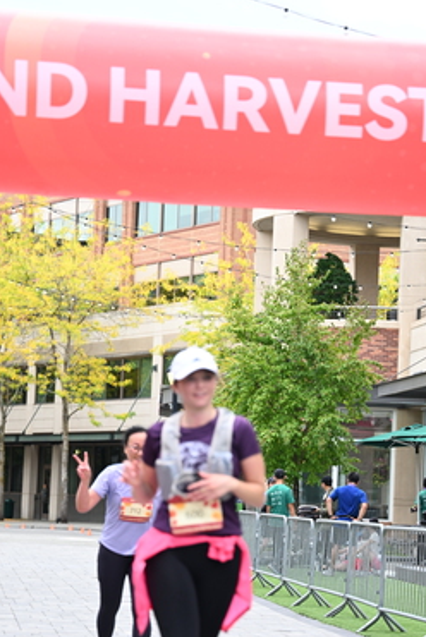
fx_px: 2020
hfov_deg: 12.0
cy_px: 414
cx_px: 296
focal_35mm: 114
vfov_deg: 17.9
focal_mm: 77
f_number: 2.8
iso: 640
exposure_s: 1/1600
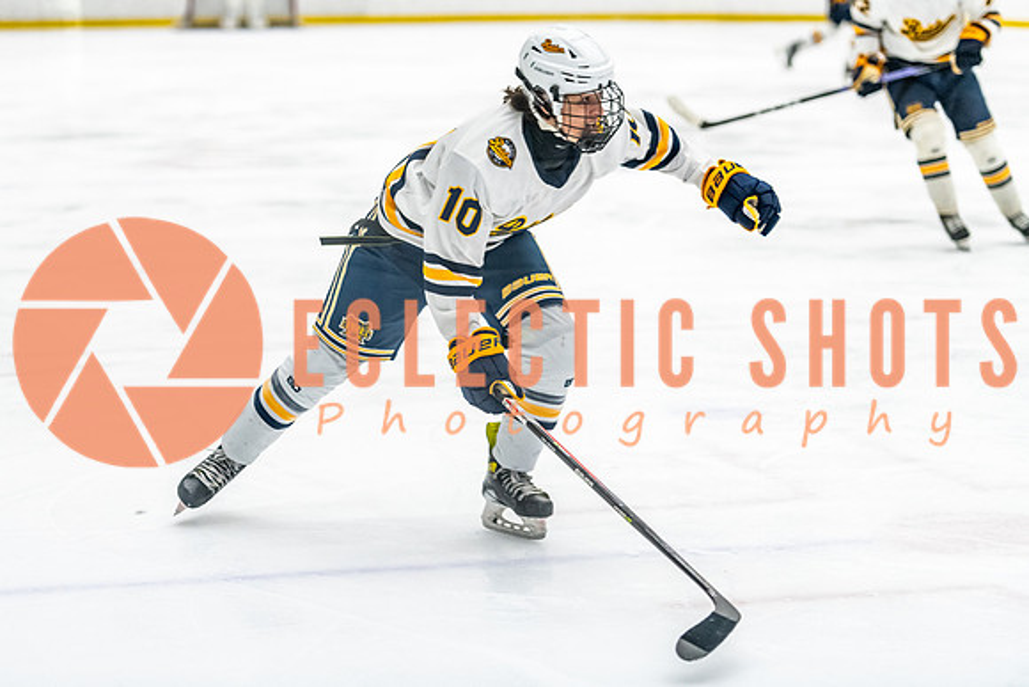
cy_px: 337
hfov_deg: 18.5
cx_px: 496
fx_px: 3151
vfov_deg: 12.4
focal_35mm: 110
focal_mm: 105
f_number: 2.8
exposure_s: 1/800
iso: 3200
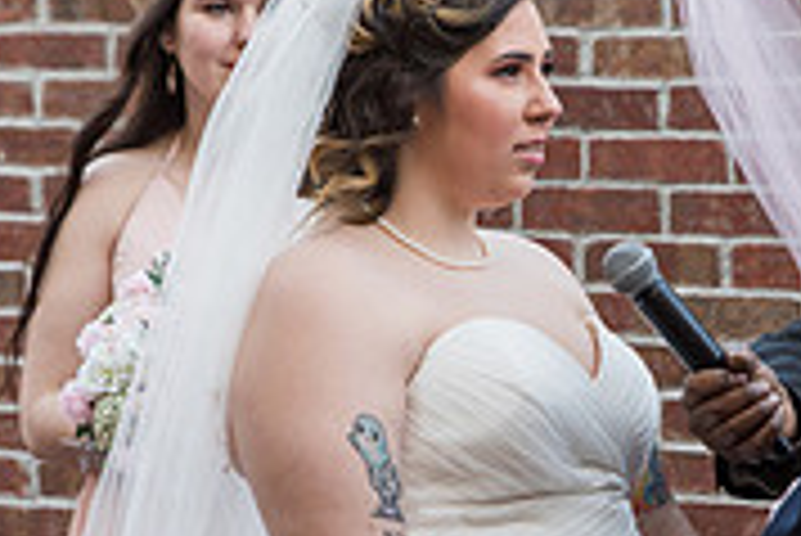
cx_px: 626
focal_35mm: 228
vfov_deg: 6.0
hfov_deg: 9.0
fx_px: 5077
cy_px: 263
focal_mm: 70
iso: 250
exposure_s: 1/200
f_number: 3.5
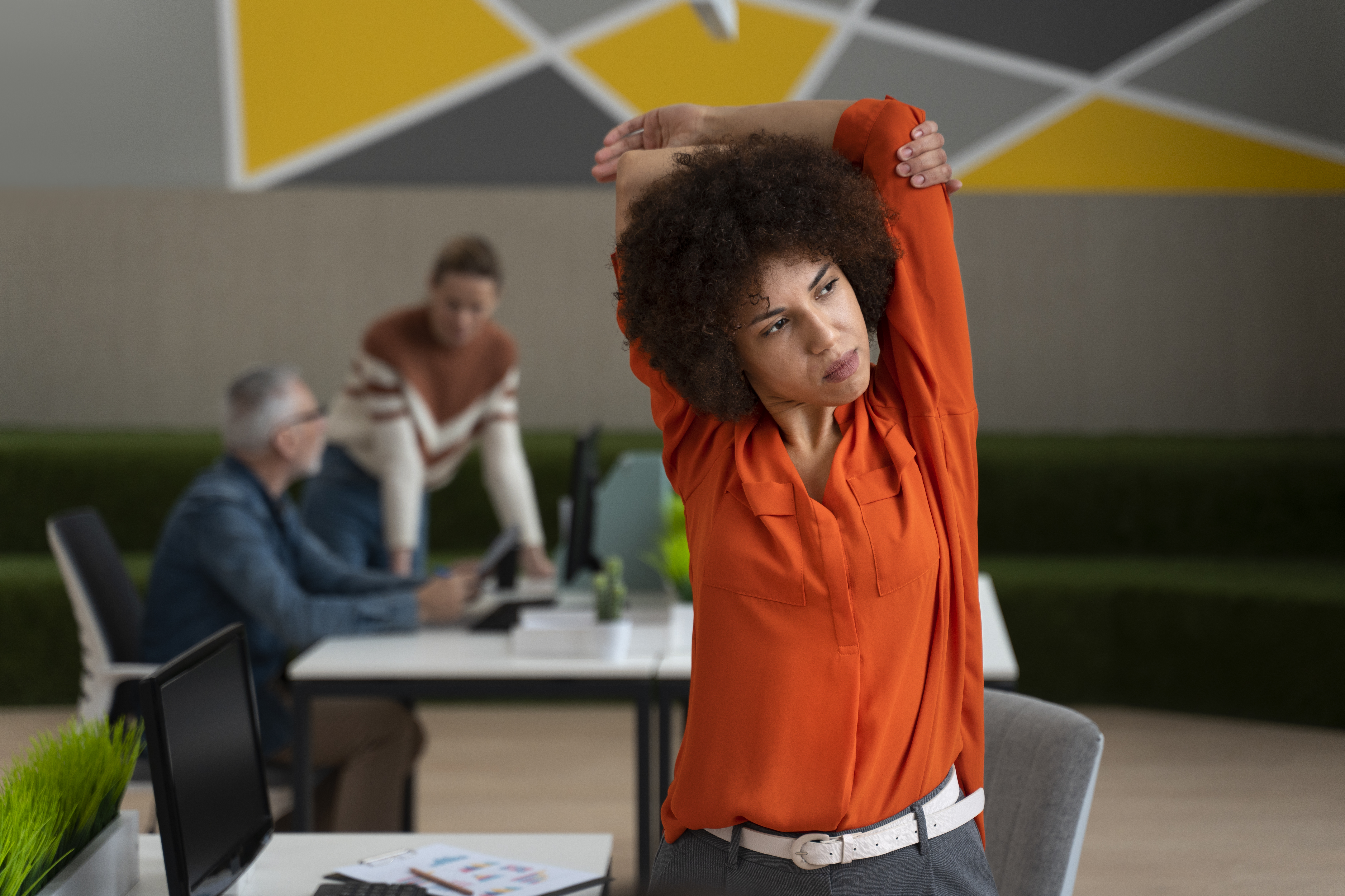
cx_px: 672
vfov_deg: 18.2
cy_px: 448
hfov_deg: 27.0
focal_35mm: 75
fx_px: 2802
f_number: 2.8
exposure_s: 1/160
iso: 500
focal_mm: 75
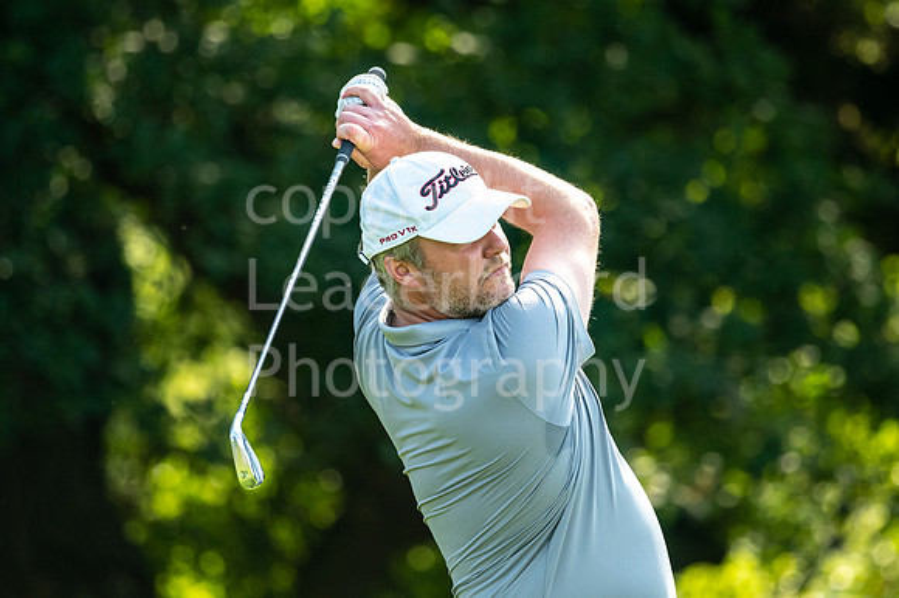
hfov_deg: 3.6
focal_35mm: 567
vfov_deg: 2.4
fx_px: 14144
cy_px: 221
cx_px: 459
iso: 200
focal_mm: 300
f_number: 4
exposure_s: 1/640
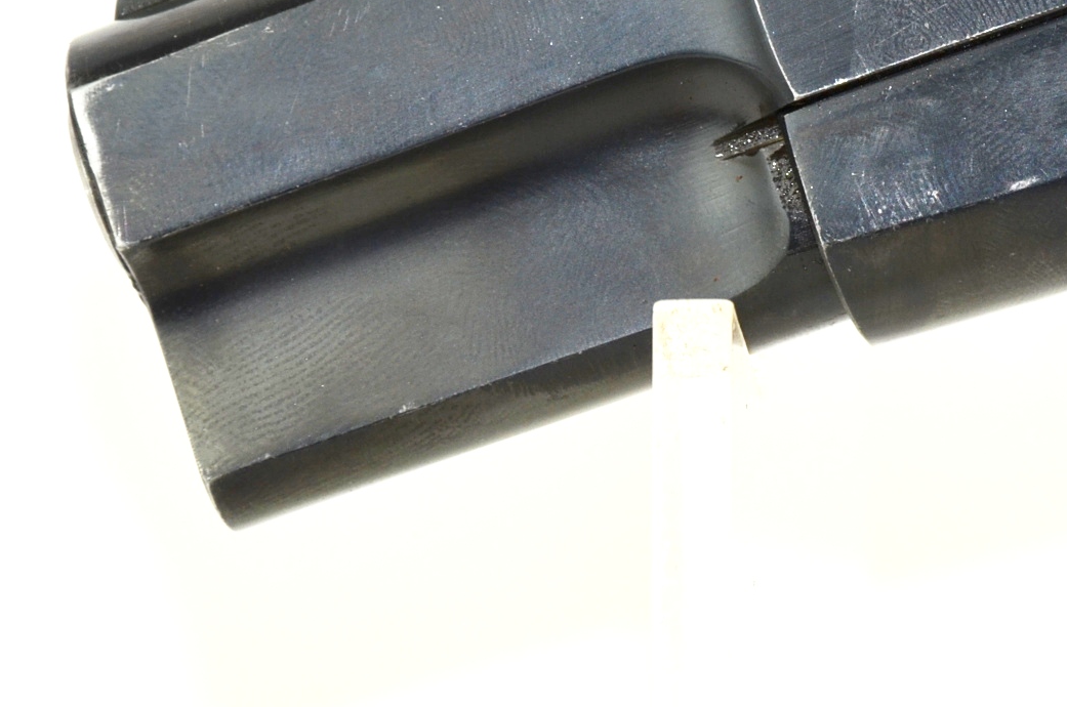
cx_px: 957
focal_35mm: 479
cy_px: -14
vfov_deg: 2.9
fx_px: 14176
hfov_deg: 4.3
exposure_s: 1/160
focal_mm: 135
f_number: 5.6
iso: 200
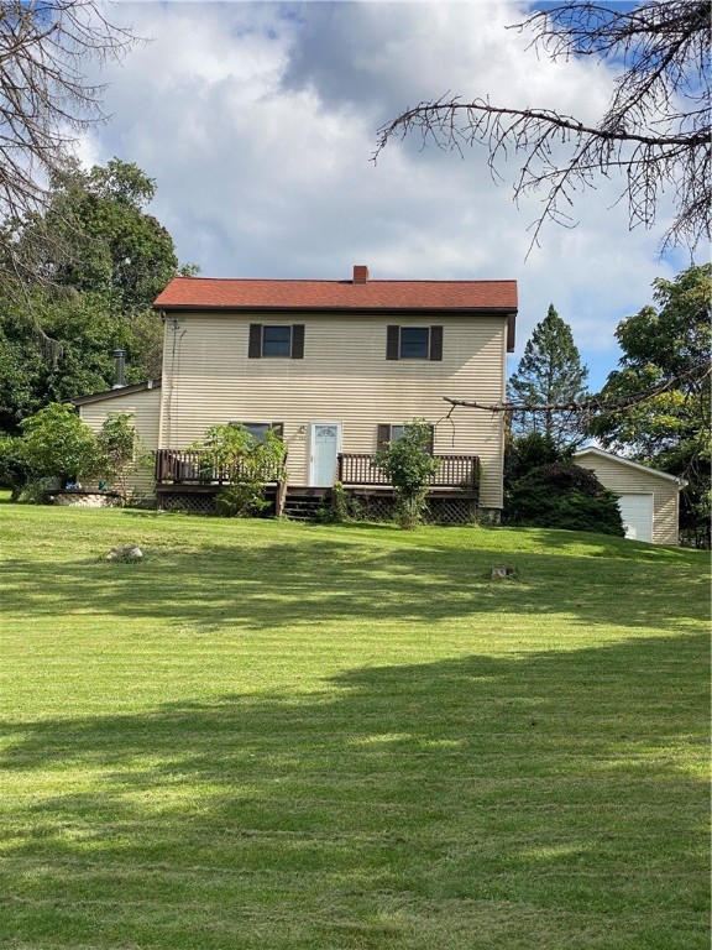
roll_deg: -2.5
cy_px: 475
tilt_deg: +5.6
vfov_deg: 36.8
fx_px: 1426
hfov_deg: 28.0
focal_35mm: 52
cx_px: 356
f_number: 2
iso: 20
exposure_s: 1/1295
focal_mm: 6
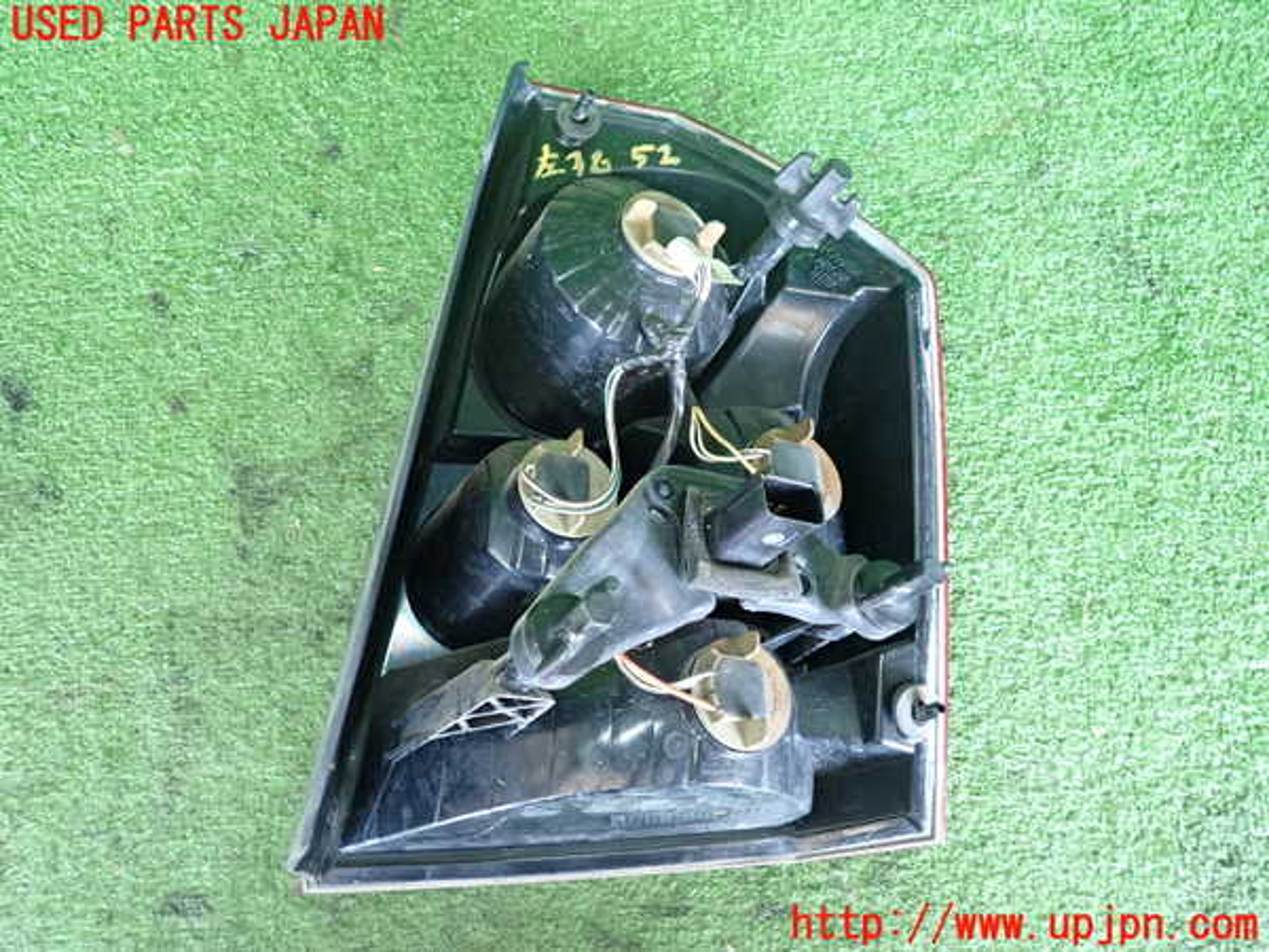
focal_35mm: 25
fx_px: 916
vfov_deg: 54.9
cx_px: 634
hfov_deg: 69.4
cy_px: 476
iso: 320
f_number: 2
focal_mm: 4.5
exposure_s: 1/30
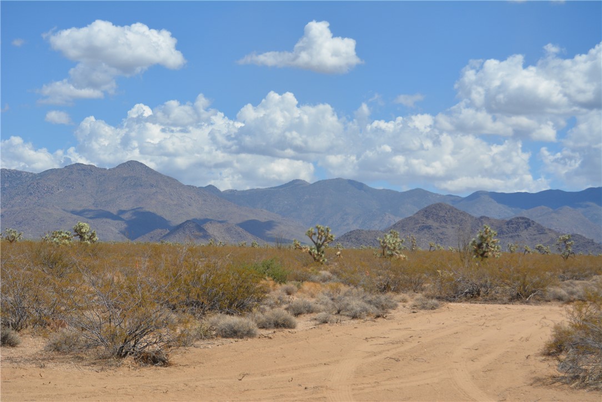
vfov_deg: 16.6
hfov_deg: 24.6
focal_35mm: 82
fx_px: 1380
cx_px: 301
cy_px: 201
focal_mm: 55
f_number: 7.1
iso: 400
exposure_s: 1/2000
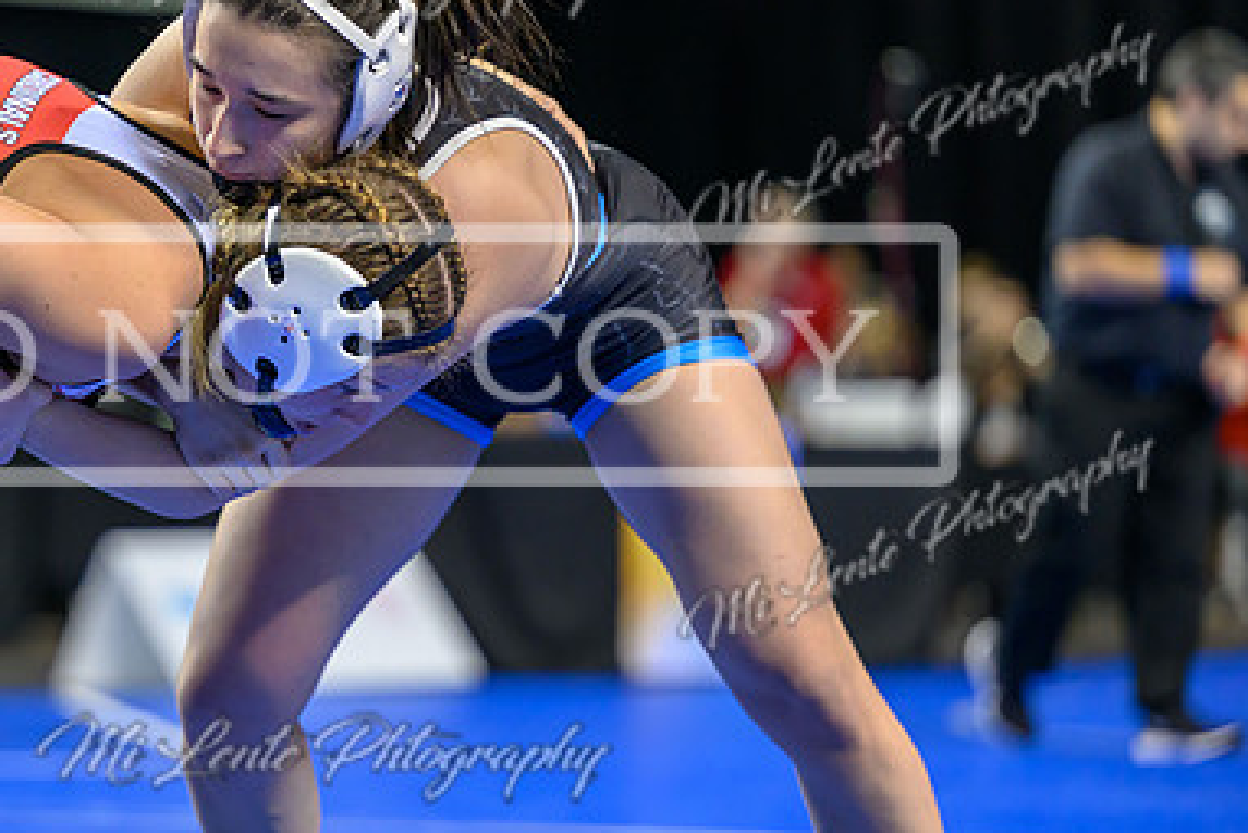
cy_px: 407
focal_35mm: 220
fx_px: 7629
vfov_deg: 6.3
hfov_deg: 9.3
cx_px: 320
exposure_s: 1/800
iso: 2500
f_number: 2.8
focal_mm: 145
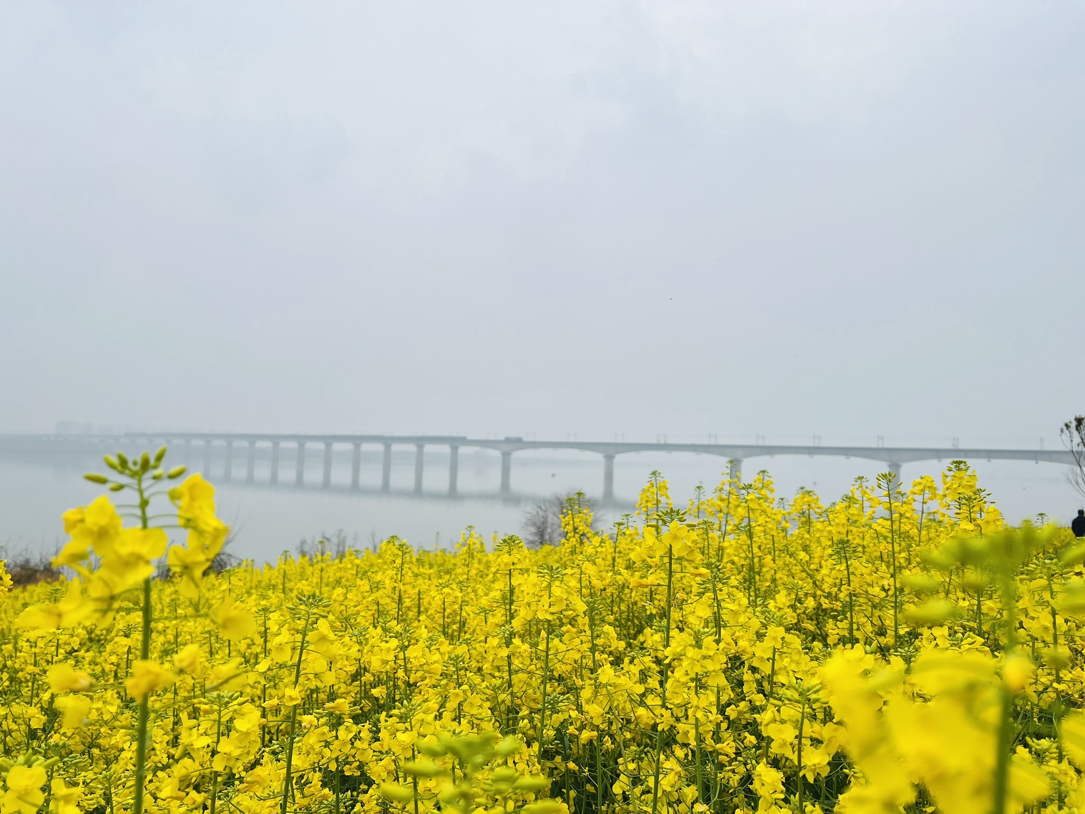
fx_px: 815
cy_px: 407
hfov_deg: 67.3
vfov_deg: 53.1
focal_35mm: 26
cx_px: 542
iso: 50
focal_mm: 5.7
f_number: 1.5
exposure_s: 1/2208
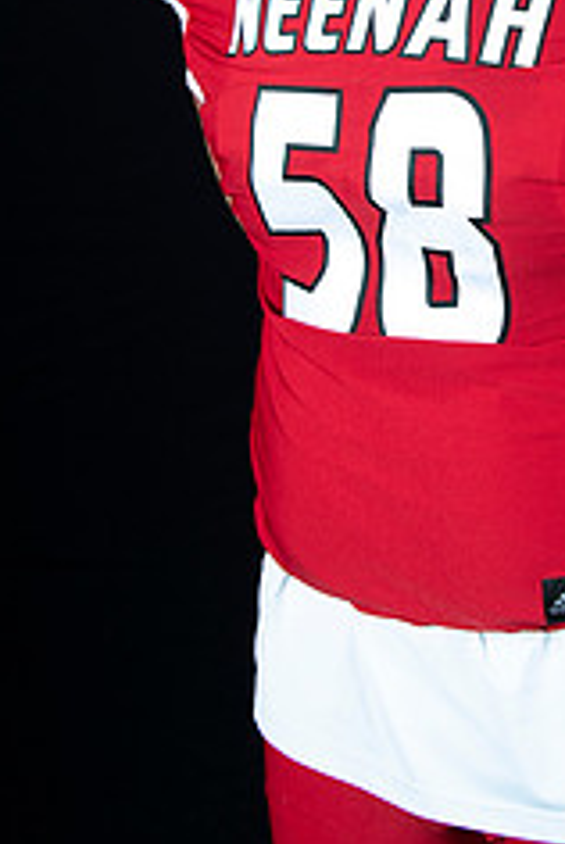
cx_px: 526
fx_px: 2324
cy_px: 64
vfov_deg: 20.1
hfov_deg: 13.7
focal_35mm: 99
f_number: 9
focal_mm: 52
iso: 320
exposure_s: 1/160
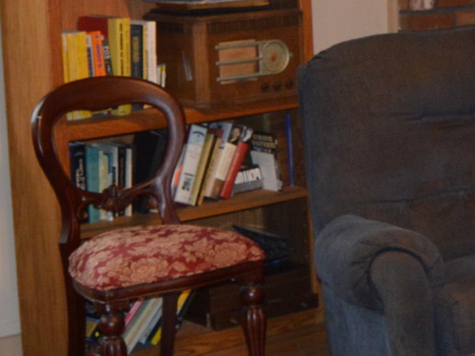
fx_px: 1482
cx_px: 540
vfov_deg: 13.5
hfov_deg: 17.5
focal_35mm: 108
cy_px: -3
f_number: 3.5
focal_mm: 18
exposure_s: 1/60
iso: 640
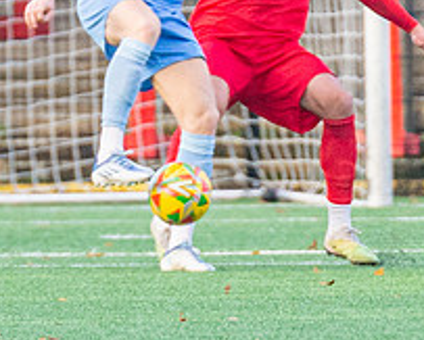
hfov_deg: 1.0
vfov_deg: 0.8
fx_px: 24493
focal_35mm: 1949
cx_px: 533
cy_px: -8
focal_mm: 300
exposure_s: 1/1600
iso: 2000
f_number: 4
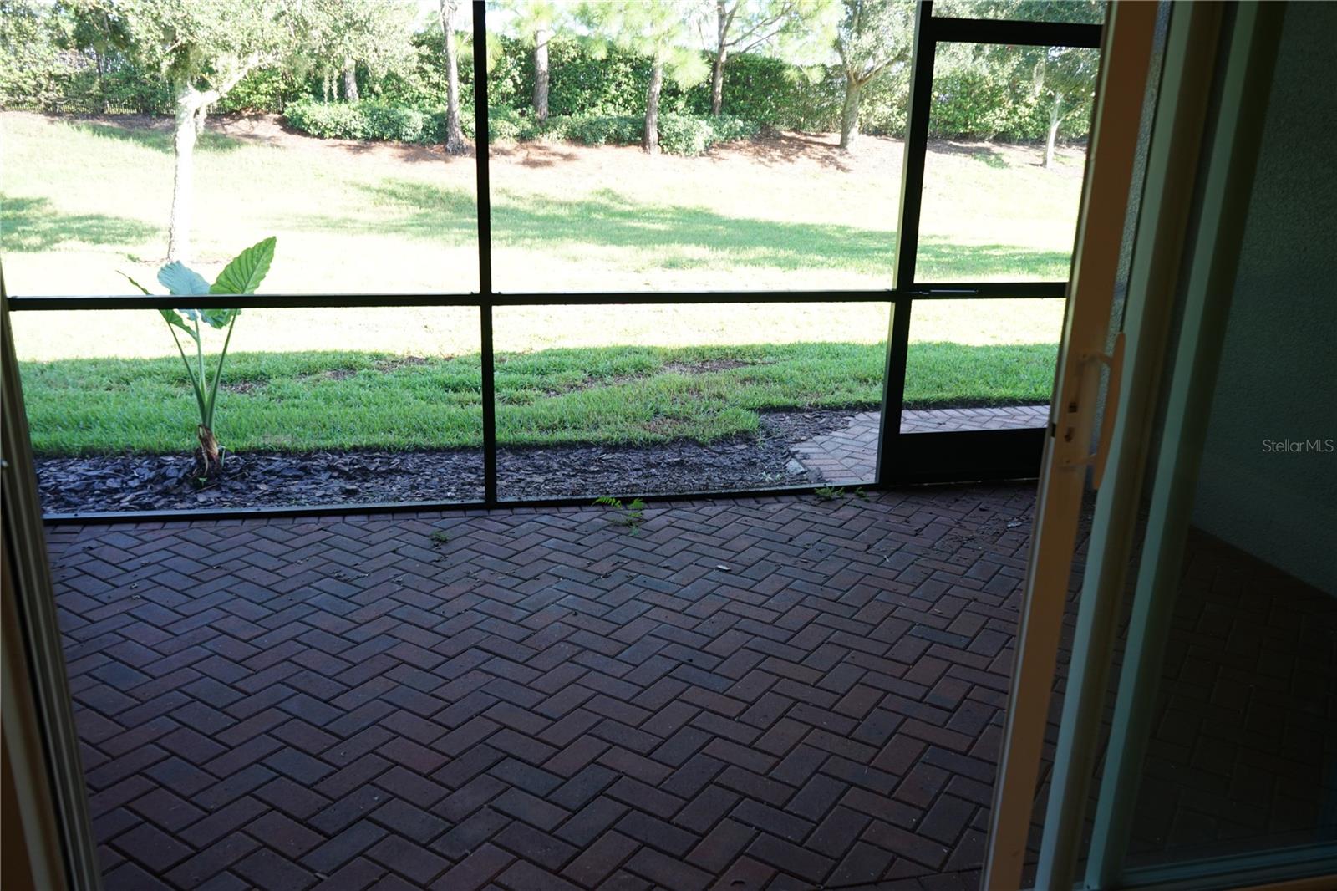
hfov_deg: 65.5
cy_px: 446
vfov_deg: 46.4
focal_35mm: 28
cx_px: 668
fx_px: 1040
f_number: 6.3
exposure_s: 1/60
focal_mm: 28
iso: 400
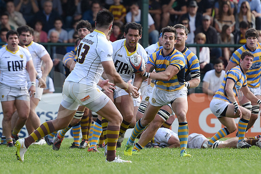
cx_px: 130
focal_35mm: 292
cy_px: 87
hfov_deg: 7.0
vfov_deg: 4.7
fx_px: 2121
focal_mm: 195
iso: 250
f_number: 3.5
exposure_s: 1/1250
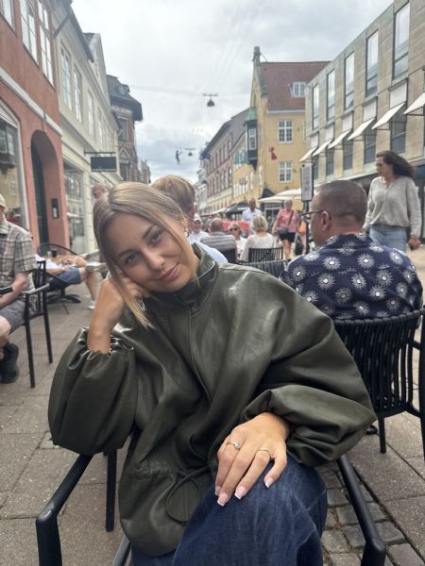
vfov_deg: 71.6
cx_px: 212
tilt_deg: -8.7
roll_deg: +1.5
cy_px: 283
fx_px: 393
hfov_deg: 56.8
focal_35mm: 24
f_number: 1.78
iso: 100
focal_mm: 6.76
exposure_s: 1/1812
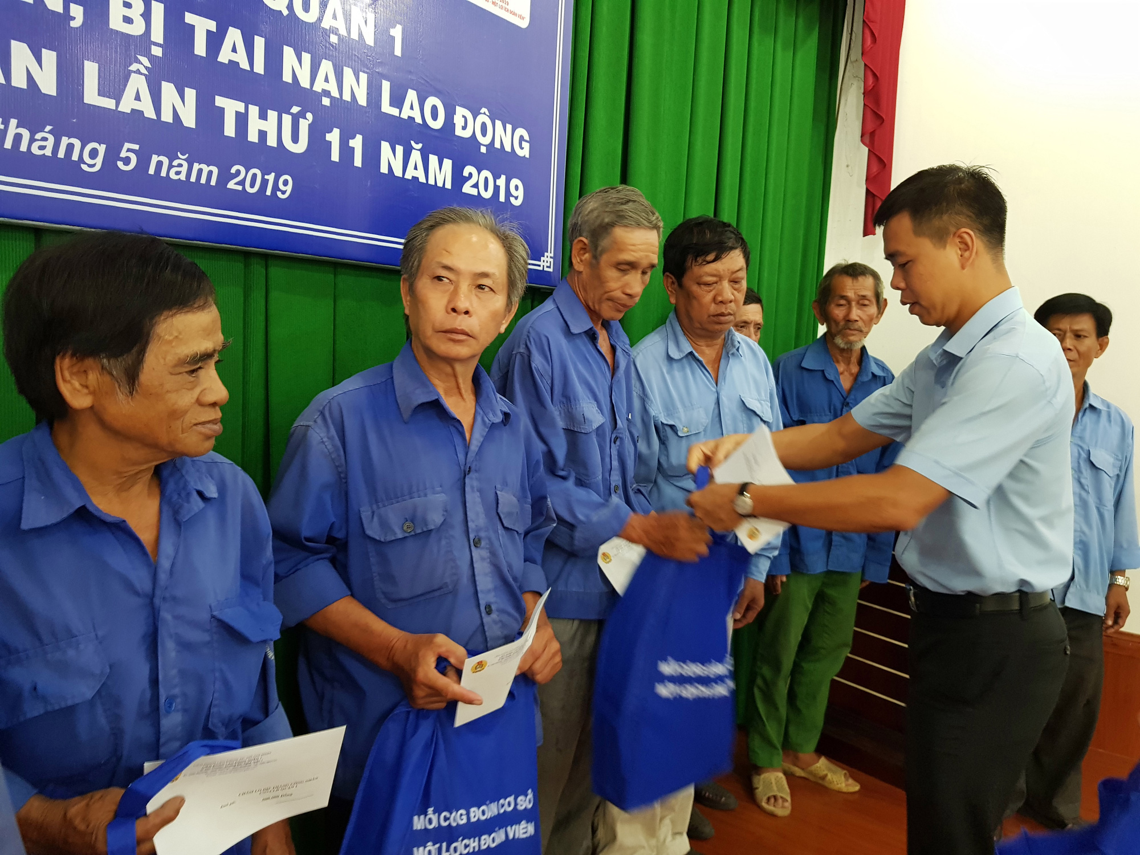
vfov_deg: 53.1
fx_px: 856
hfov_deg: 67.3
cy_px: 428
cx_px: 570
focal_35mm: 26
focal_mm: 4.3
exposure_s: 1/17
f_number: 1.7
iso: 200
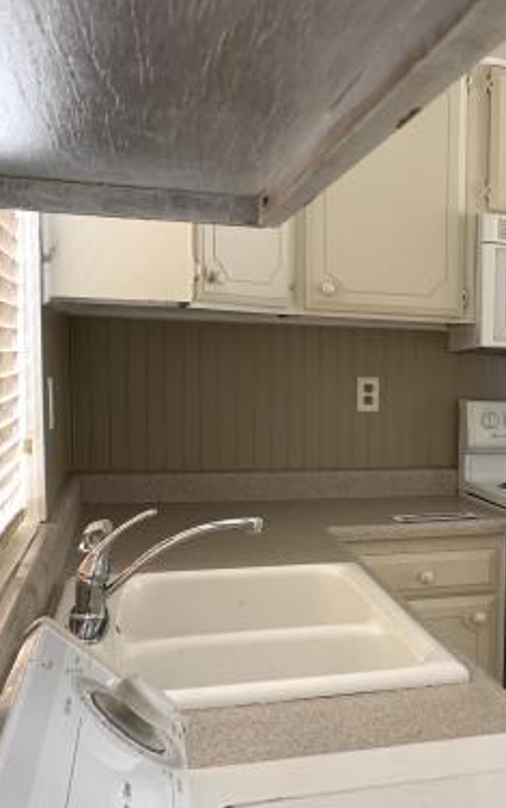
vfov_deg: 42.6
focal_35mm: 47
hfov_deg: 25.2
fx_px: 1035
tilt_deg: -5.3
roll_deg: -2.5
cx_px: 579
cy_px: 446
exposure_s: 1/66
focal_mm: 4.25
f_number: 1.8
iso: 100
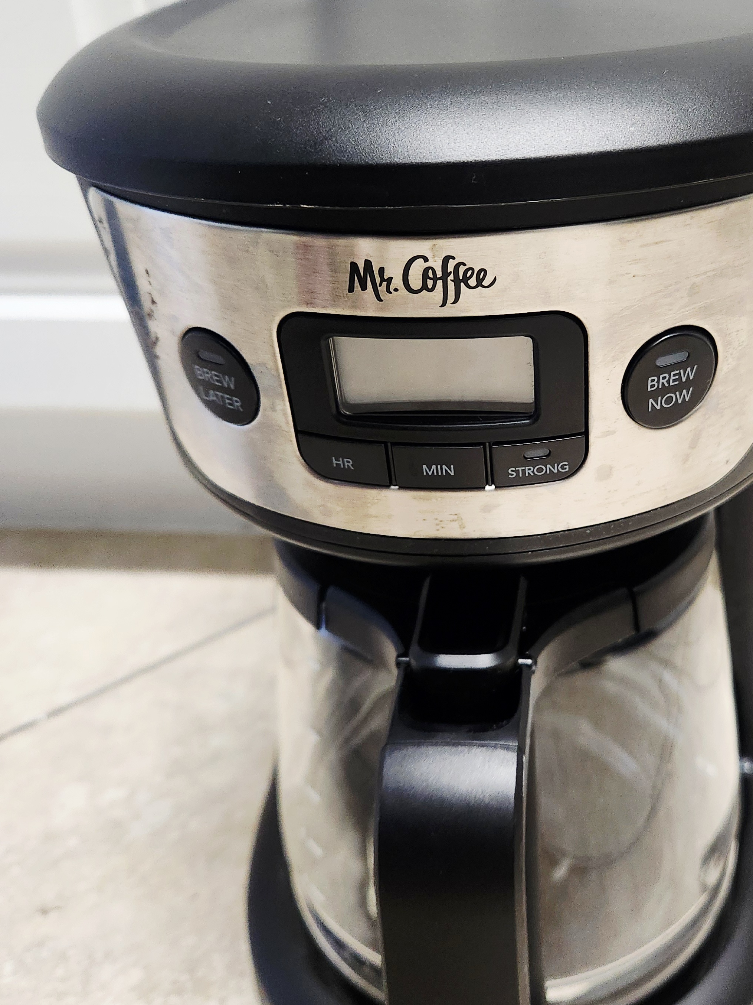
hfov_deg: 40.9
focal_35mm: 34
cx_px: 541
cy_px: 459
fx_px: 986
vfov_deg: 53.9
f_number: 1.8
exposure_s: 1/120
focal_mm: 5.4
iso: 640
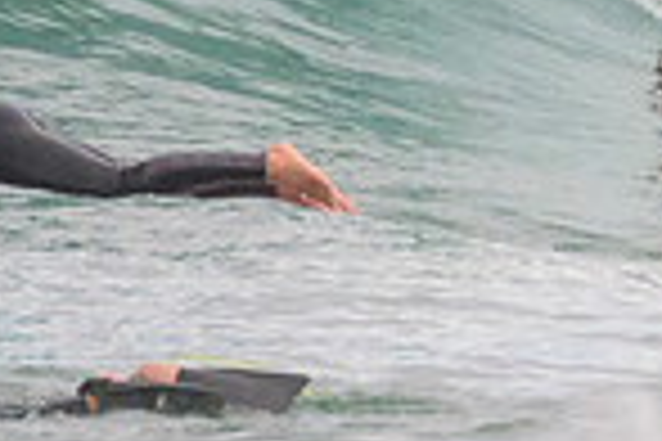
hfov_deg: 0.7
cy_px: -209
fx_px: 57994
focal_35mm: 3154
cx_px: 667
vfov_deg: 0.4
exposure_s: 1/800
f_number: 11
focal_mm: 800
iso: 5600
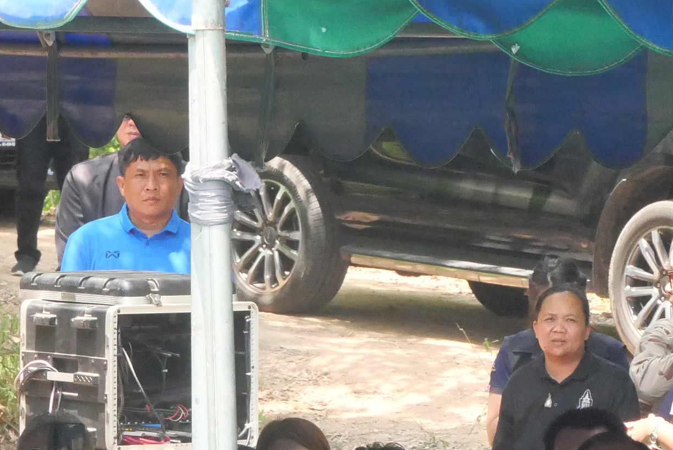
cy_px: 652
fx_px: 7015
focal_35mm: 375
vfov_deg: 3.7
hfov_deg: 5.5
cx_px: 681
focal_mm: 60
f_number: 9
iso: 3200
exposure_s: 1/500
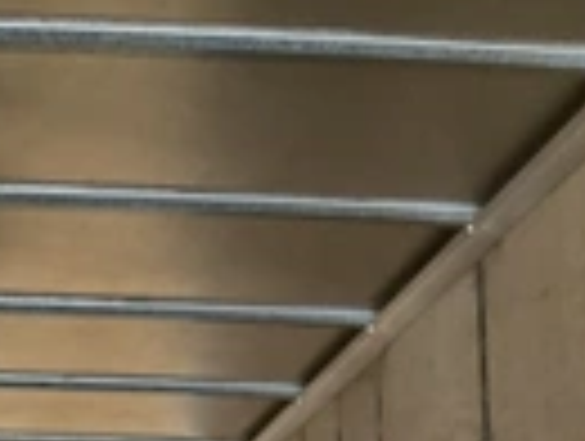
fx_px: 1507
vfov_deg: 15.3
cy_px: 670
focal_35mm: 89
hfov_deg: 20.8
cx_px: -68
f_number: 1.8
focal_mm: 3
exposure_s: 1/34
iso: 320
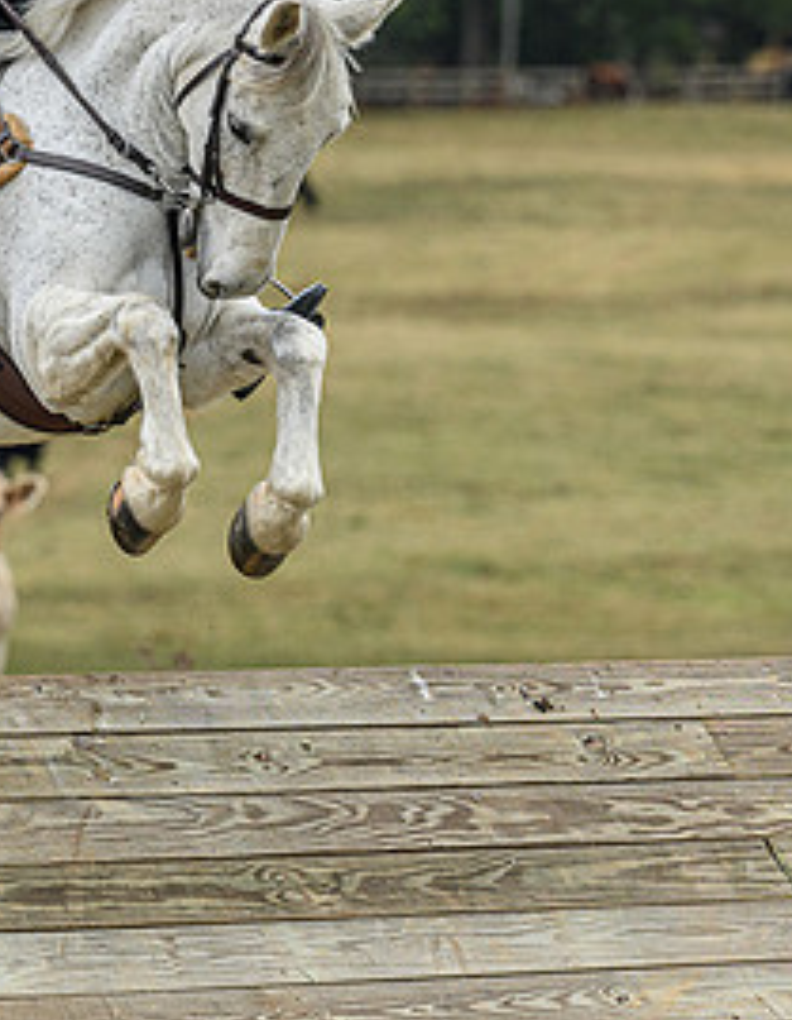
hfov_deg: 3.9
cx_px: 375
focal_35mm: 391
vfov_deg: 5.0
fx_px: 11665
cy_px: 419
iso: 500
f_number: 3.5
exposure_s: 1/800
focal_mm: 140
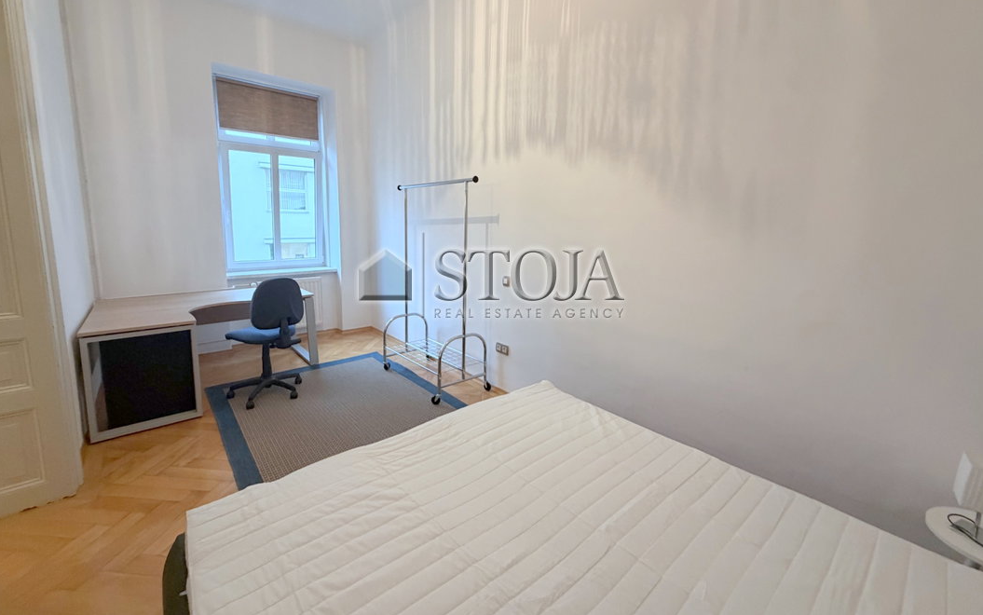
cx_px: 492
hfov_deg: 101.4
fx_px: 402
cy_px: 275
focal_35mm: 15
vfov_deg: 74.6
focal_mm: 2.22
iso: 400
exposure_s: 1/50
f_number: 2.2
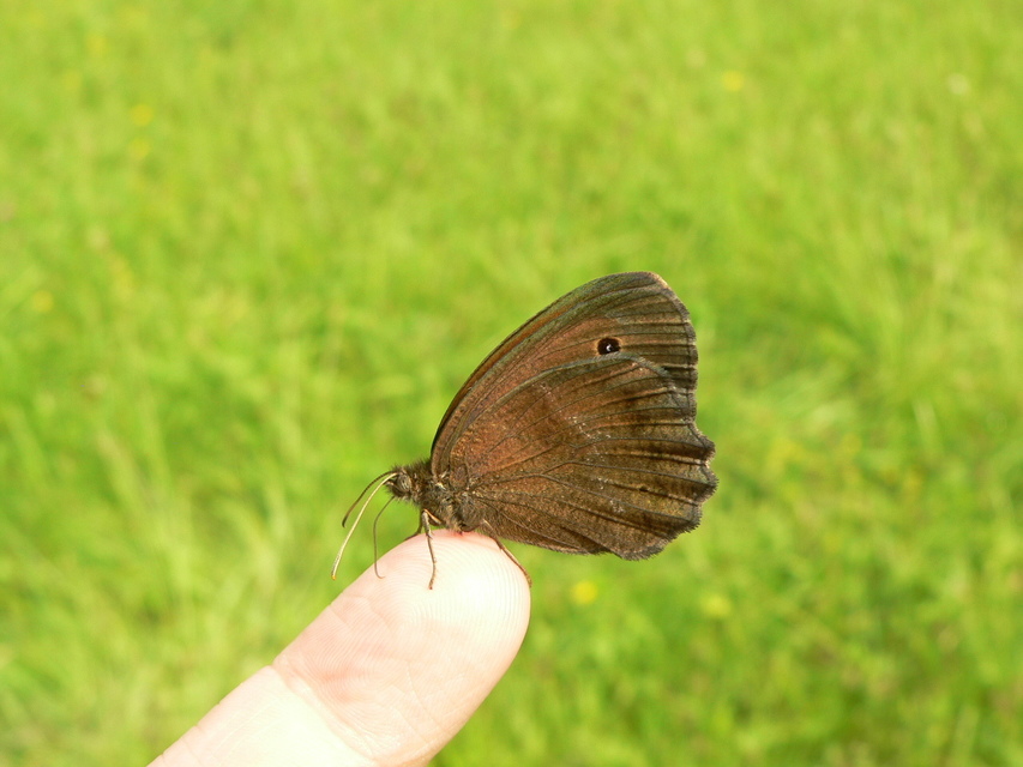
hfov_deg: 37.5
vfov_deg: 28.6
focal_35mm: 51
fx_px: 1507
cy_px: 384
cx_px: 512
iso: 80
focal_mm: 8.5
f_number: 4
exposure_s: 1/250
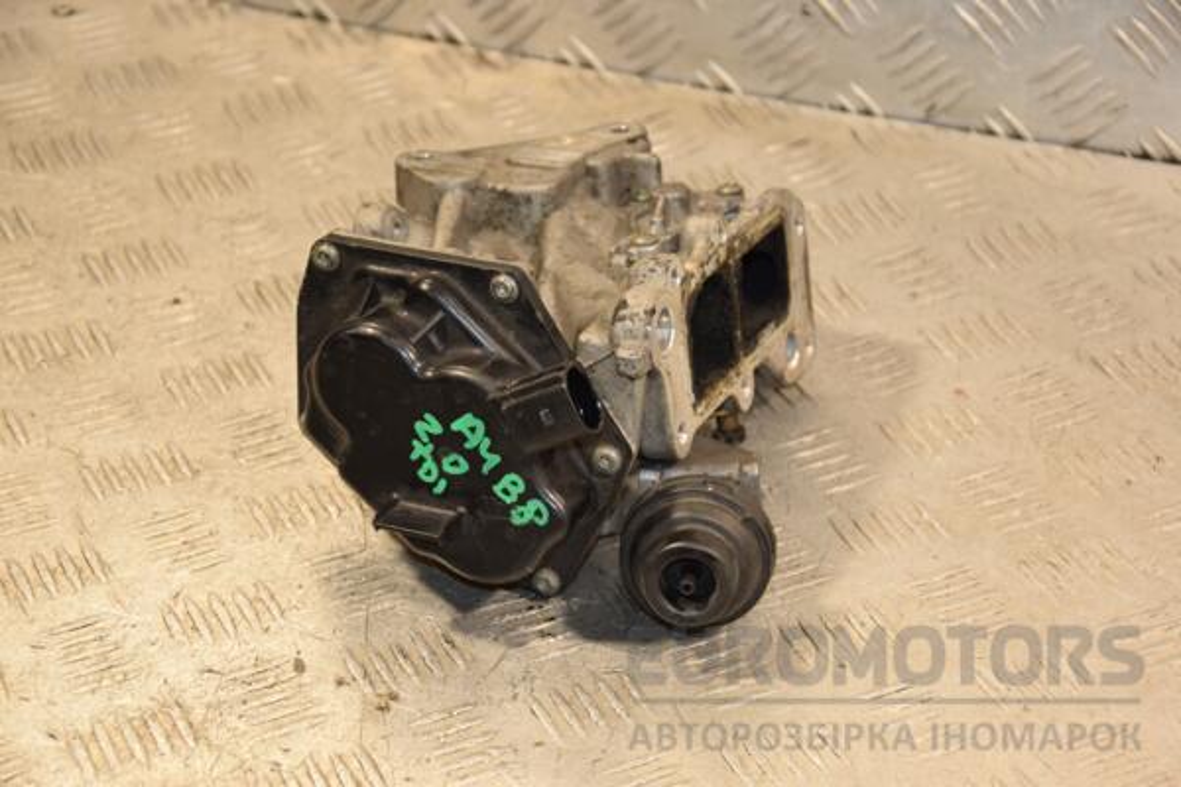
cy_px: 394
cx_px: 590
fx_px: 3051
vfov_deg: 14.7
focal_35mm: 93
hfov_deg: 21.9
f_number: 5.3
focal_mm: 62
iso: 800
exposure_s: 1/160
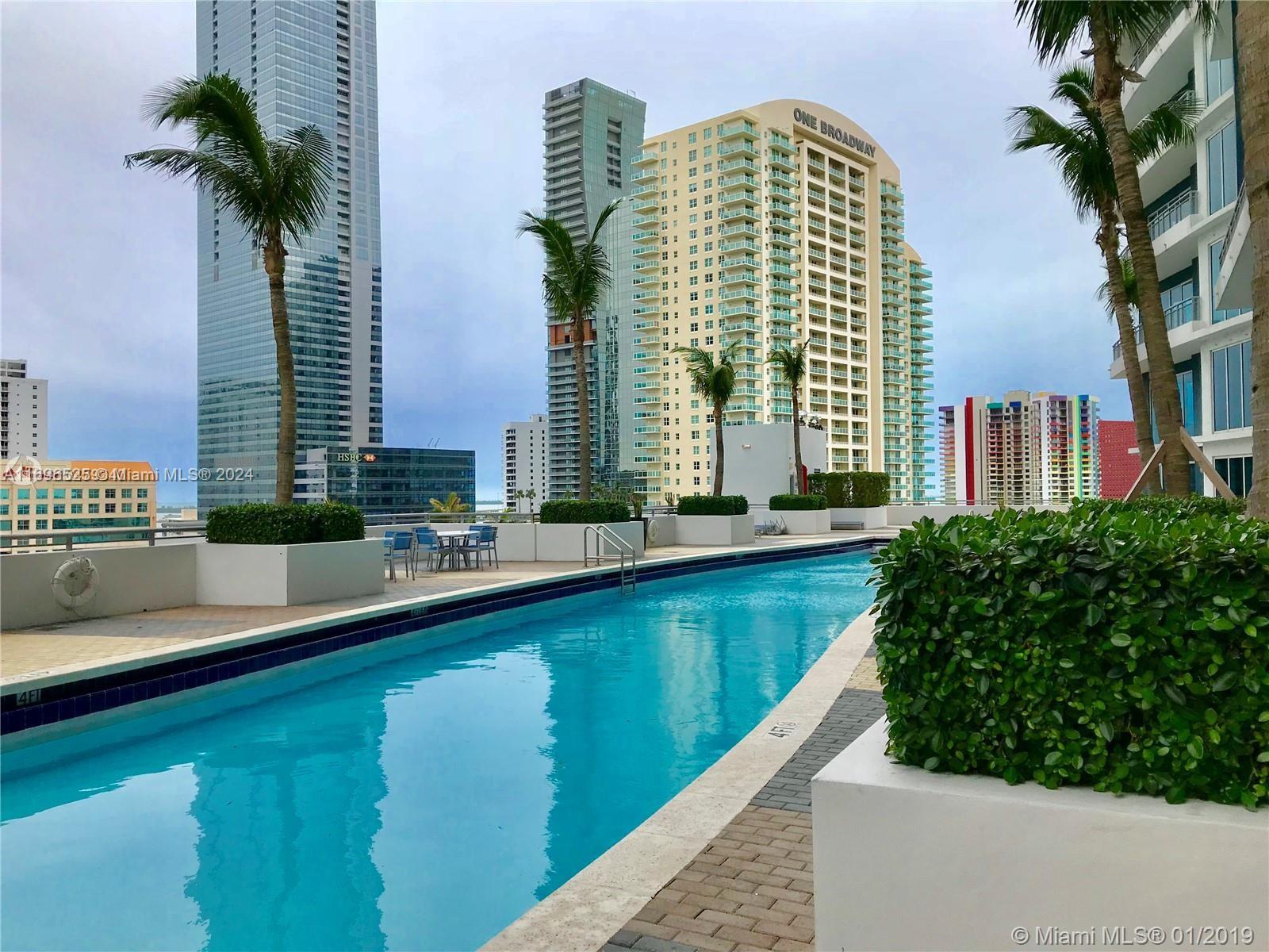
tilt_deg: +2.2
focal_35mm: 28
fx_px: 1026
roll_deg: +1.3
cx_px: 634
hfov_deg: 63.4
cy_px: 476
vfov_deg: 49.7
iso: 20
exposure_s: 1/1546
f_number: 1.8
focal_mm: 3.99
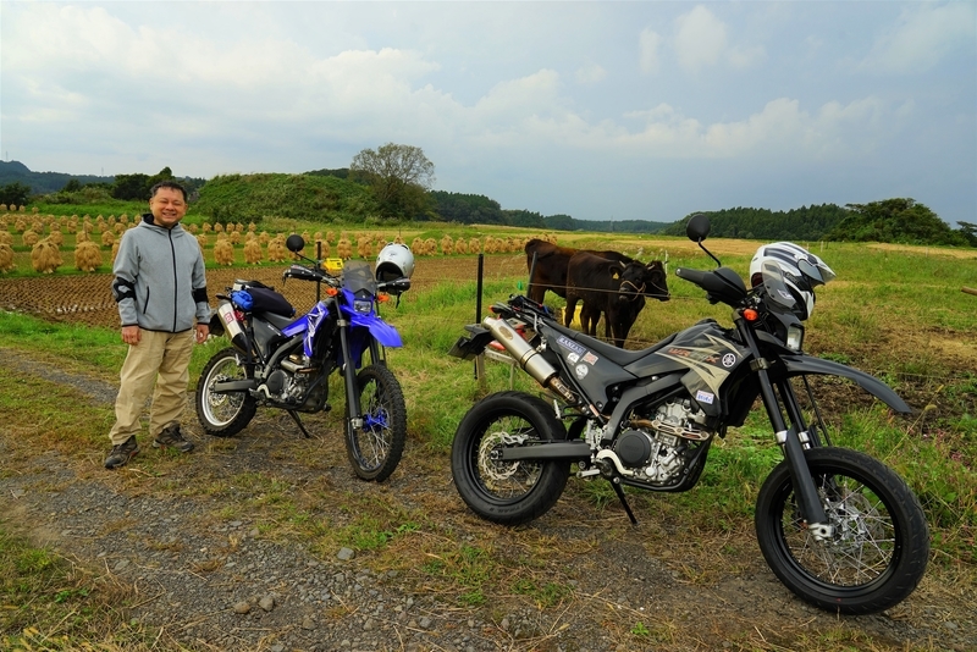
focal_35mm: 24
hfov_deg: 73.7
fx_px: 652
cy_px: 326
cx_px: 488
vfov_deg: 53.2
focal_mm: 24
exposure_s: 1/125
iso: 100
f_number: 10
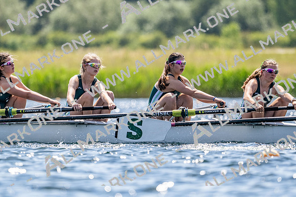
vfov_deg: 2.3
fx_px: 4930
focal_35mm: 600
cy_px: 98
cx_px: 148
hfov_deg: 3.4
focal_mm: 400
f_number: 4.5
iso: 220
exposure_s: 1/2500
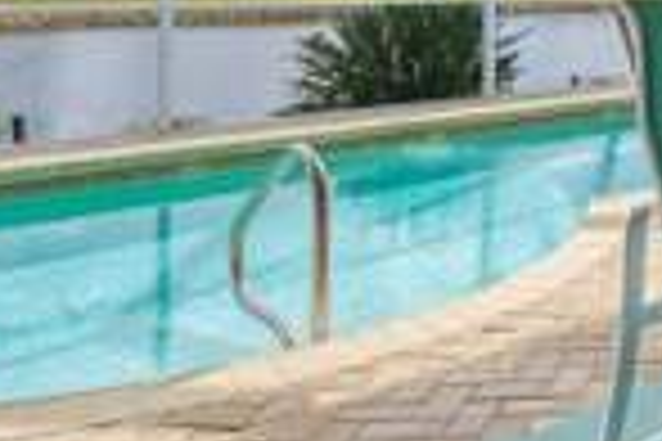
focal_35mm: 49
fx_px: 901
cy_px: -45
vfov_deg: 25.5
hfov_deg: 30.8
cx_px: 878
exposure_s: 1/320
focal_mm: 10
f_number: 8
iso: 200
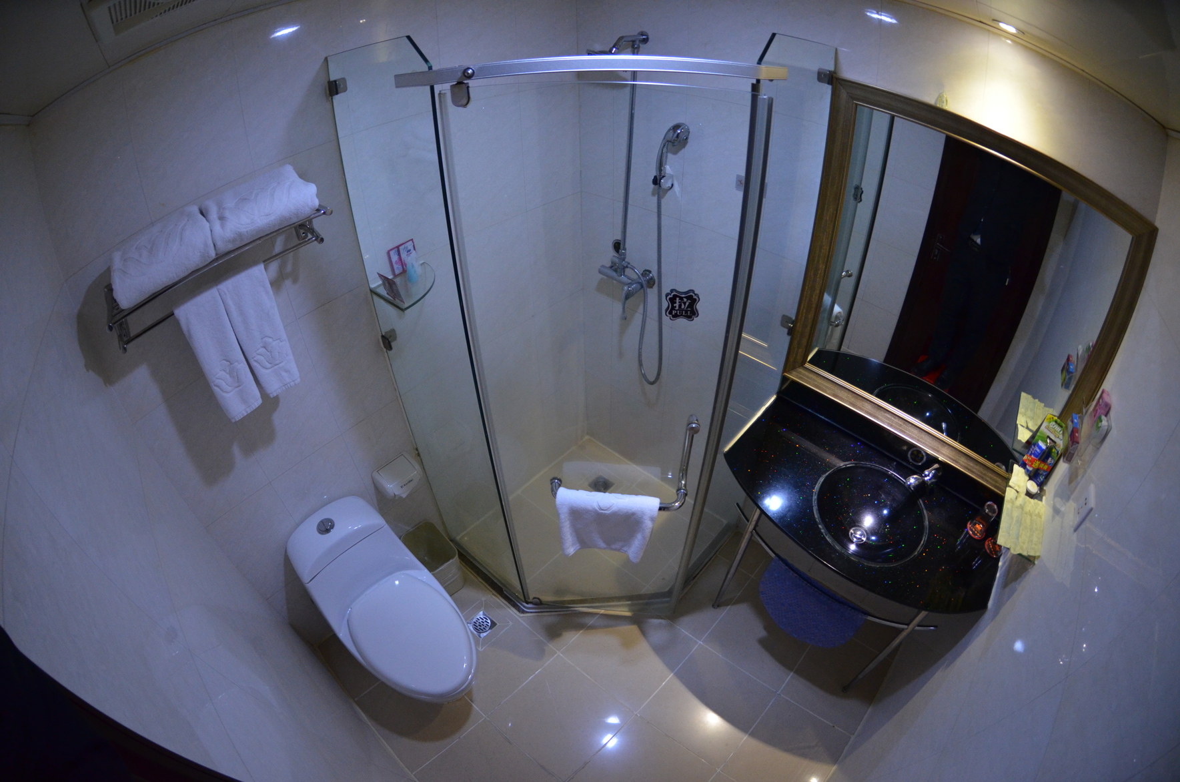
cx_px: 590
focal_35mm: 16
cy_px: 391
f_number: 2.8
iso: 1400
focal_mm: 10.5
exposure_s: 1/30
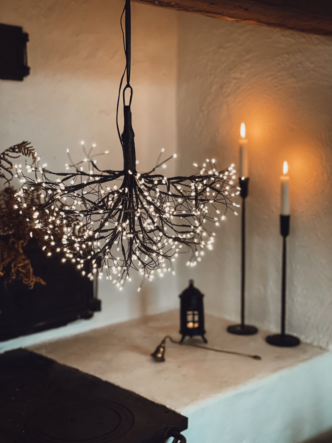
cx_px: 166
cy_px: 222
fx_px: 665
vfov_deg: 36.8
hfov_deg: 28.0
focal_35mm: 52
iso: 250
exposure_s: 1/60
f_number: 2
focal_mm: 6
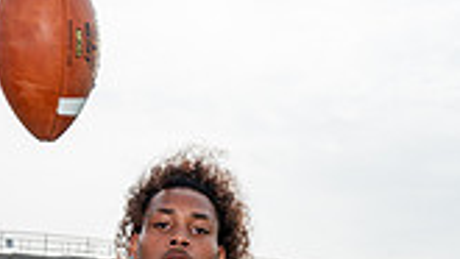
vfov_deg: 12.0
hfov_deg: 25.4
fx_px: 1013
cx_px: 137
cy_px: 602
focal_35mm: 83
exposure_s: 1/500
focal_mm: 29
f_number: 5.6
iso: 100
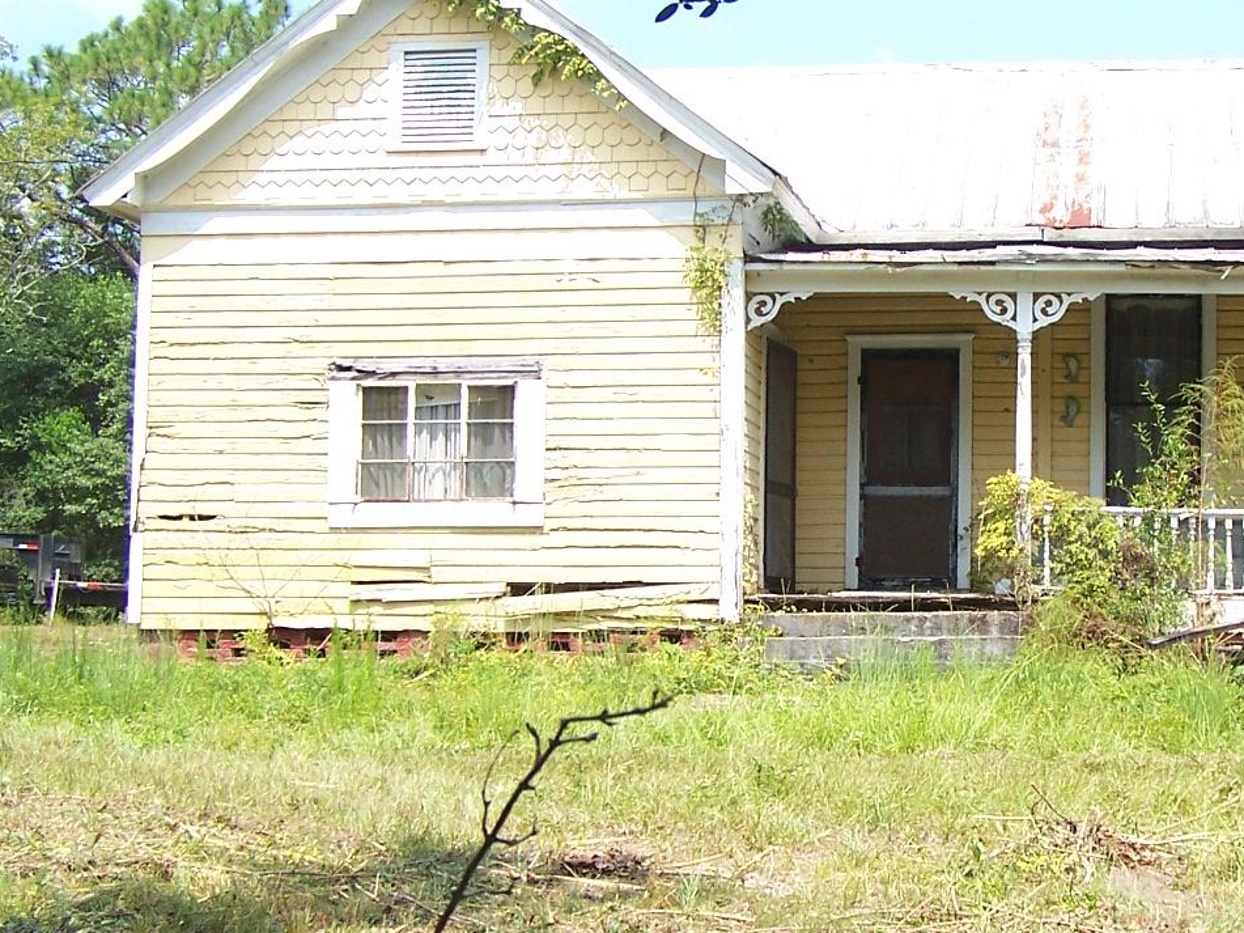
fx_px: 2228
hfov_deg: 30.6
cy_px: 457
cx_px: 958
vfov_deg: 23.6
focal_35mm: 62
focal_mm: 6.3
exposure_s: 1/400
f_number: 2.8
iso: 80
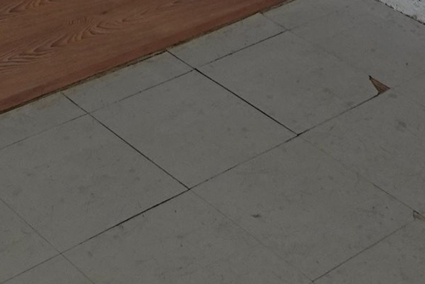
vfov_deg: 11.2
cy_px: -393
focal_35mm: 103
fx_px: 1216
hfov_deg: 19.7
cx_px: 118
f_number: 2
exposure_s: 1/200
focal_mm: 7.6
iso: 125
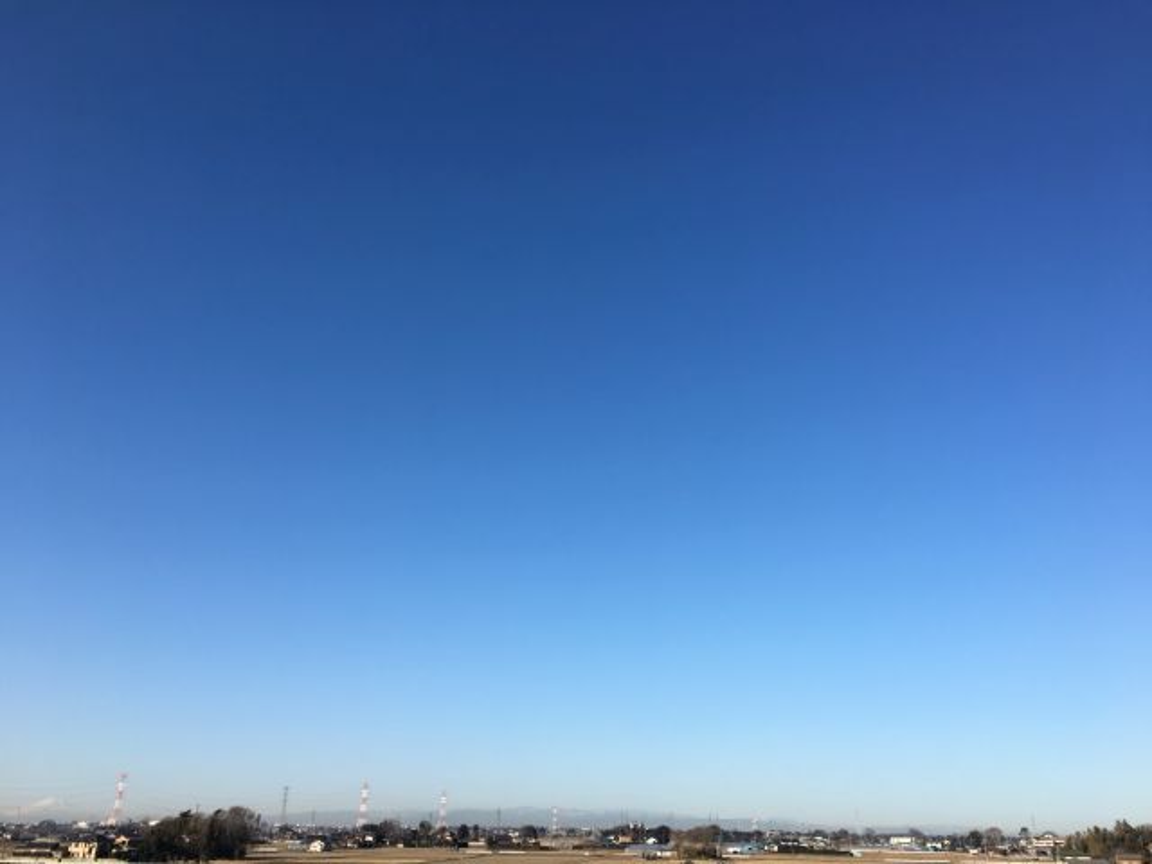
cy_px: 432
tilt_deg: +23.4
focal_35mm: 29
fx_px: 965
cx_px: 576
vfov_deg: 48.2
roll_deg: -0.8
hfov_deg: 61.7
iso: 25
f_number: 2.2
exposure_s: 1/1672
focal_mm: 4.15
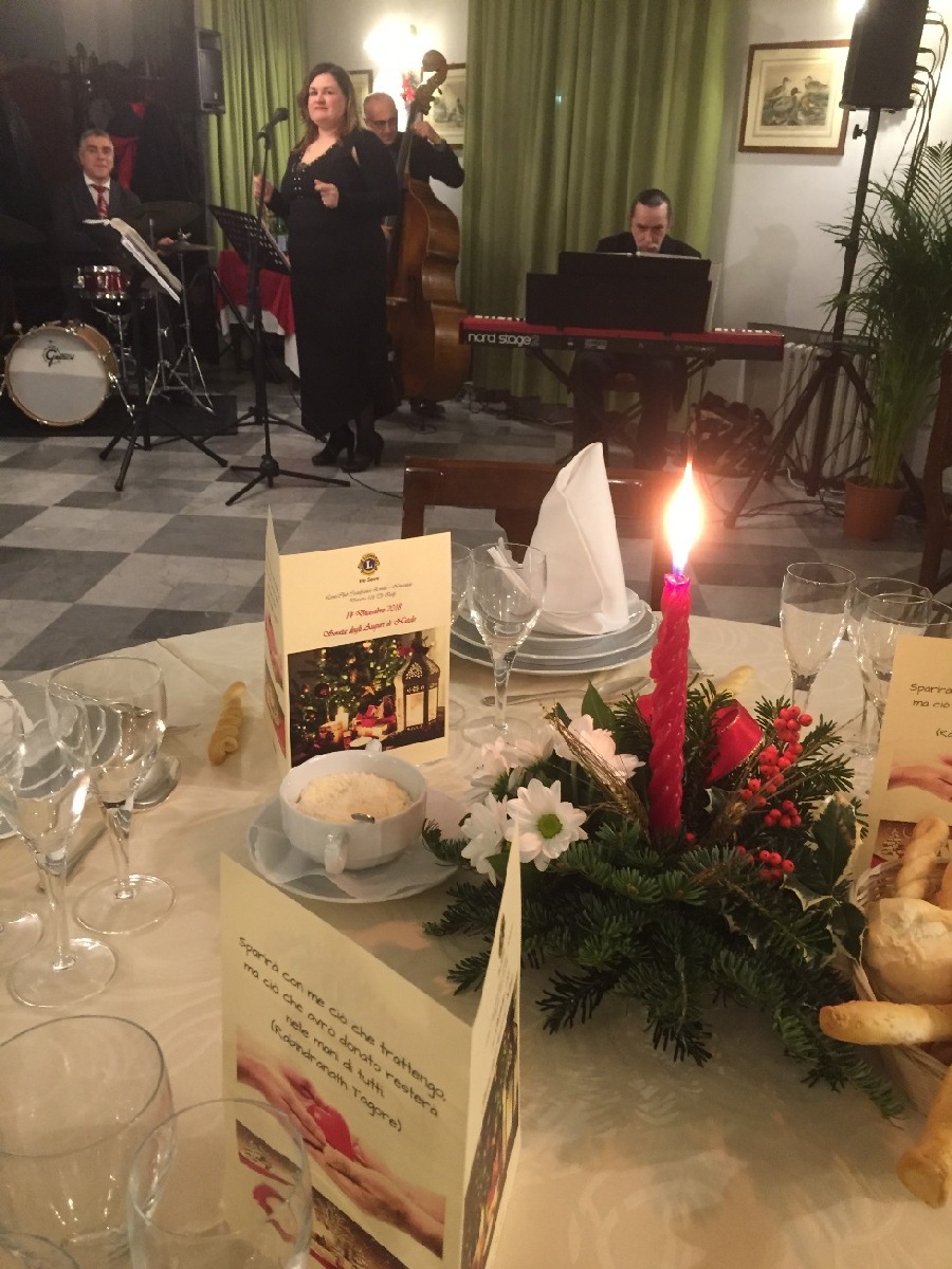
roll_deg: -2.0
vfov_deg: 61.7
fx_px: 1063
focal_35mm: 29
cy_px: 634
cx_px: 476
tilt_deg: -23.0
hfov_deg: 48.2
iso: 250
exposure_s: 1/20
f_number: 2.2
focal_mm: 4.15
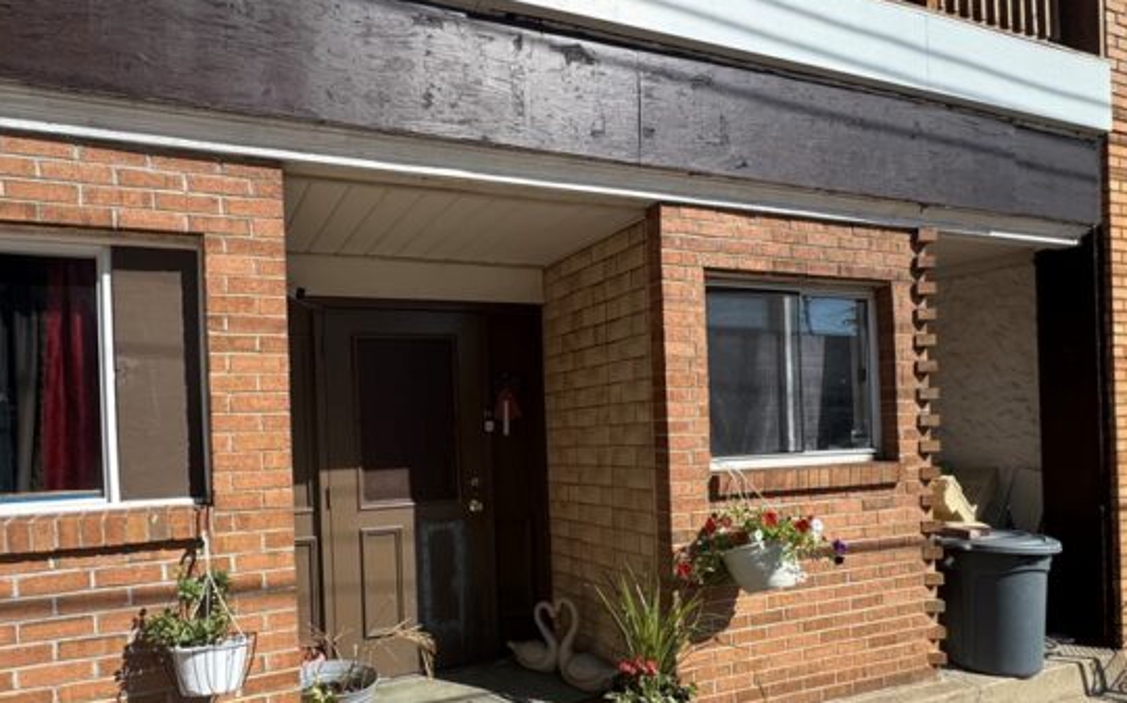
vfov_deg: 54.3
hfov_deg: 78.3
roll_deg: +1.4
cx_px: 428
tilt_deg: -0.4
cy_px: 444
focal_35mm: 22
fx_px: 675
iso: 50
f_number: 2.2
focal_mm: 2.22
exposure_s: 1/1236
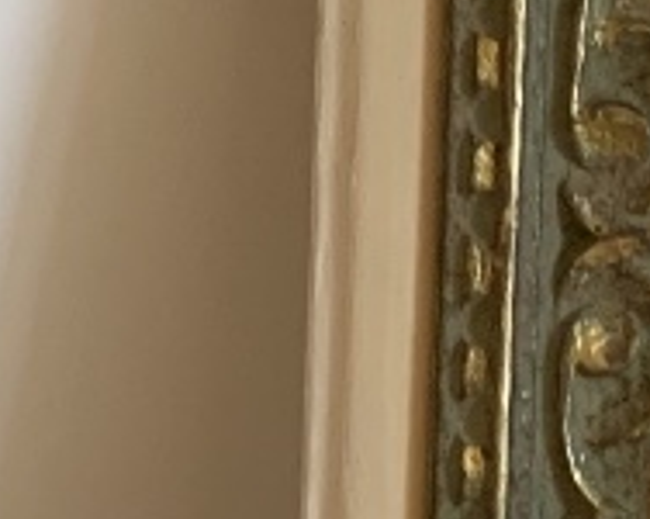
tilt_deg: -15.1
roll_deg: -0.4
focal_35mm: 162
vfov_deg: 9.5
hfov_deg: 10.6
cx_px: -764
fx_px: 3113
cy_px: 277
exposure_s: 1/60
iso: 250
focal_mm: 4.25
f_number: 1.8
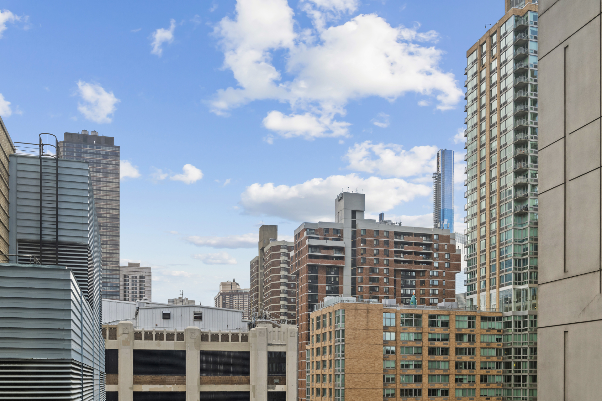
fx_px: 635
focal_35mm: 38
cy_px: 200
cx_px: 301
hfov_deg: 50.7
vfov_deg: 35.1
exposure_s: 1/80
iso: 200
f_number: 11
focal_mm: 38
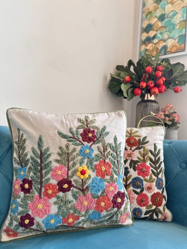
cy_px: 124
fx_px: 173
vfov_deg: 71.6
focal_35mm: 24
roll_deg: -4.0
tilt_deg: +3.7
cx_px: 94
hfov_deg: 56.8
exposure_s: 1/50
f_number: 1.78
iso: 160
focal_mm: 6.86
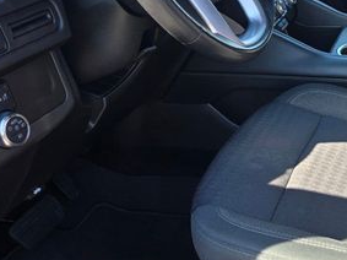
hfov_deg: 33.3
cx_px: 357
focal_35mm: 52
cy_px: 153
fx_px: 521
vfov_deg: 28.0
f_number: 1.8
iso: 32
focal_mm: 5.4
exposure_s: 1/180
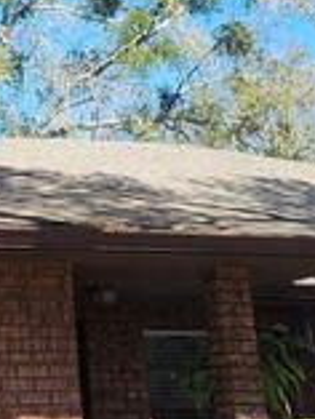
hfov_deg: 13.6
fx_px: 1236
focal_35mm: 102
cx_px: -166
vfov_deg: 18.2
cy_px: -89
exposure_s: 1/1073
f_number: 1.8
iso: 50
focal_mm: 5
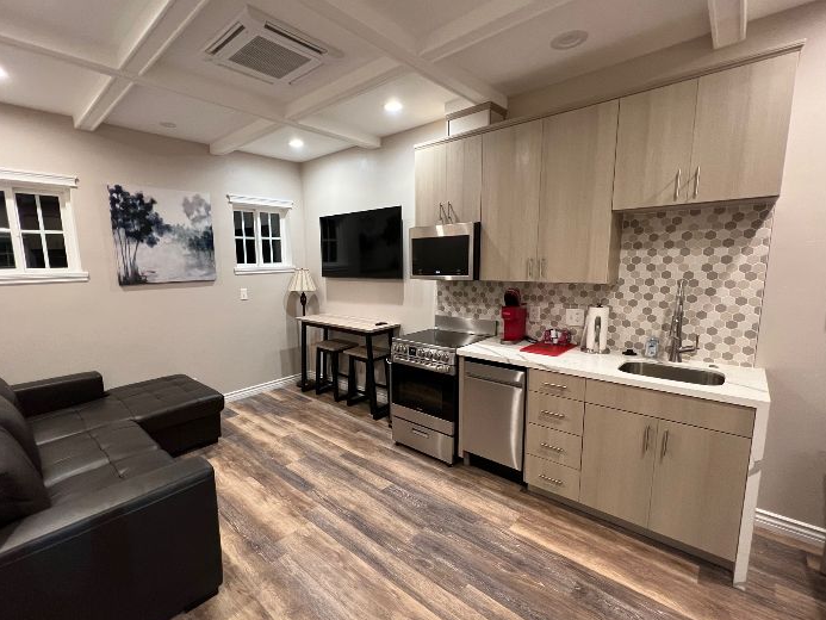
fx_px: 358
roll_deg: +1.2
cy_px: 320
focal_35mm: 15
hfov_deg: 97.9
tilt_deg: -9.6
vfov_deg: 81.7
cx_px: 377
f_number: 1.8
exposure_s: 1/60
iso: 320
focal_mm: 1.57
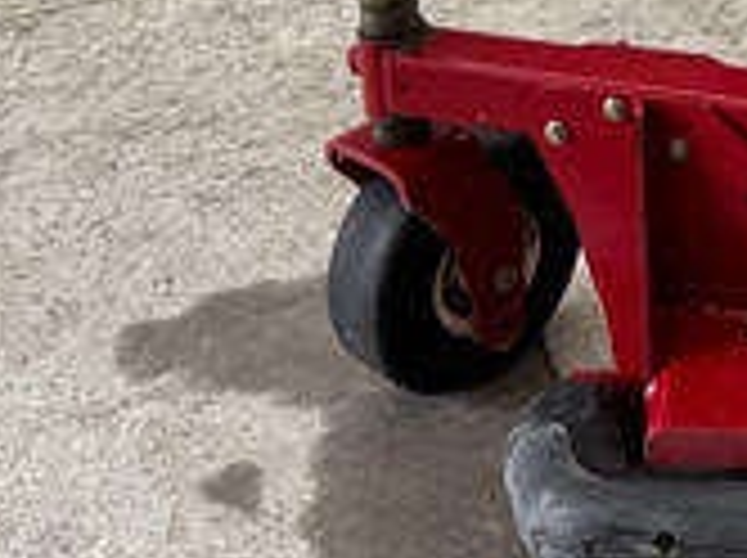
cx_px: 1192
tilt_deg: -16.5
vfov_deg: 11.3
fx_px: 2500
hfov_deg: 15.4
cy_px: -634
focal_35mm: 116
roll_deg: +0.0
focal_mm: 6.76
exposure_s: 1/148
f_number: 1.78
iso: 64
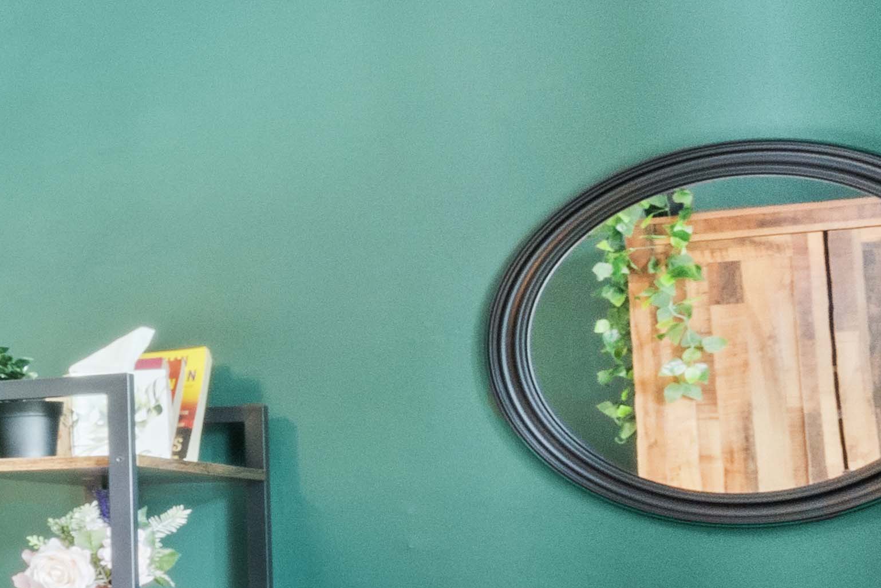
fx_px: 1518
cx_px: -925
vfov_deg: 20.8
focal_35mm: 62
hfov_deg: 18.6
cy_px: 657
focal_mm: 12
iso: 800
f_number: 22
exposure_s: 10
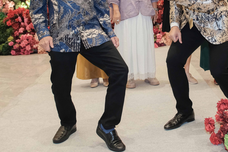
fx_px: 291
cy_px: 26
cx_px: 173
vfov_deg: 28.5
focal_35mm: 46
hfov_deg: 41.4
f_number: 3.6
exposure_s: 1/125
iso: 1600
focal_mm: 18
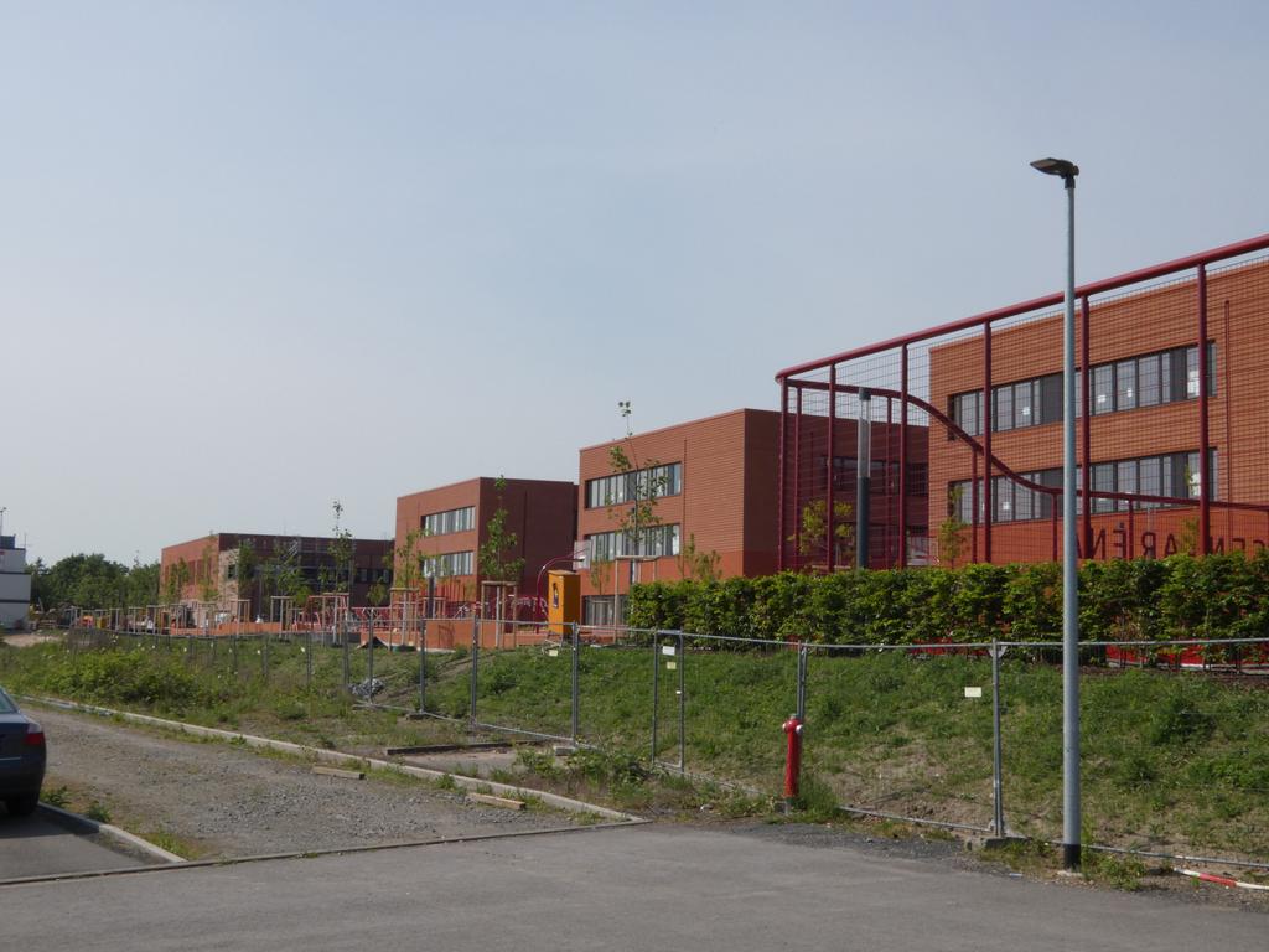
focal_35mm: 41
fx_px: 1503
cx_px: 634
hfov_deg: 45.8
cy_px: 476
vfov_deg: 35.1
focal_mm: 7.3
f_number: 8
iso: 80
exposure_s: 1/320
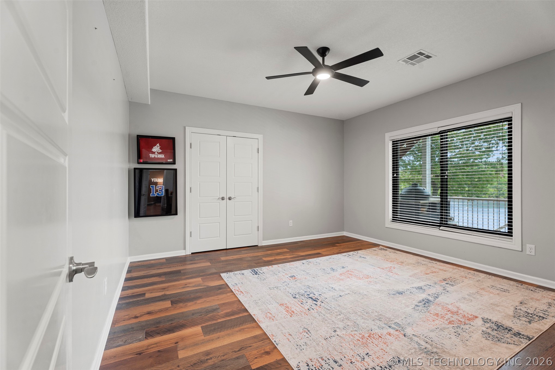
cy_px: 185
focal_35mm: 16
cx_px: 278
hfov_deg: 96.7
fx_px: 247
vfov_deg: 73.7
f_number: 8
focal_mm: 16
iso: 200
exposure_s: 1/1.67
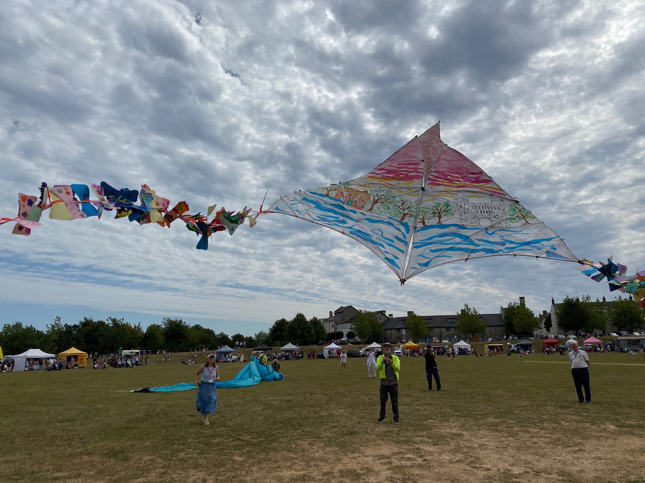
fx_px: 484
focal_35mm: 26
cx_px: 322
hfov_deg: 67.3
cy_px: 242
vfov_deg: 53.1
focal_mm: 4.25
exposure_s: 1/11494
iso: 40
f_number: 1.8
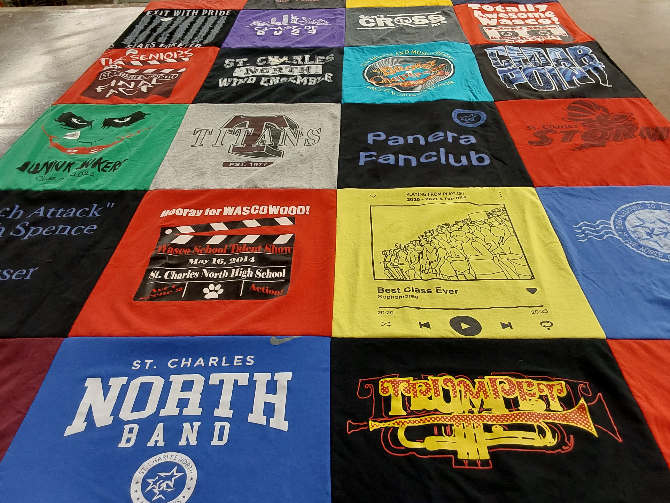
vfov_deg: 49.7
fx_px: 542
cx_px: 335
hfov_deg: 63.4
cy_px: 252
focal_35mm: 28
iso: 125
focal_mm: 2.91
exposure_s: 1/60
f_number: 1.9
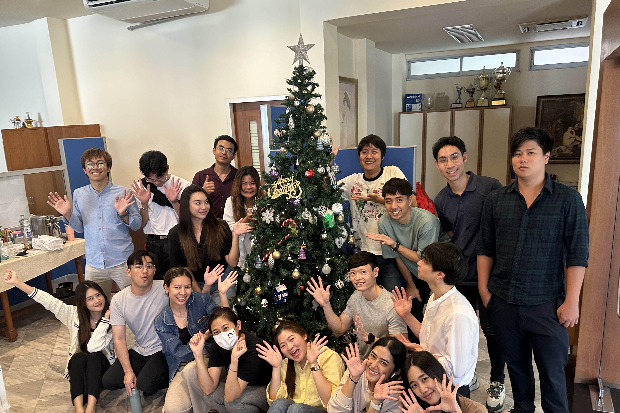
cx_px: 312
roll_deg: +2.8
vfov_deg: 46.2
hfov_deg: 65.5
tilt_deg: -13.5
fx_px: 482
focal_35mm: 28
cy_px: 244
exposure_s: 1/50
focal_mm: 6.86
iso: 200
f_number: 1.78
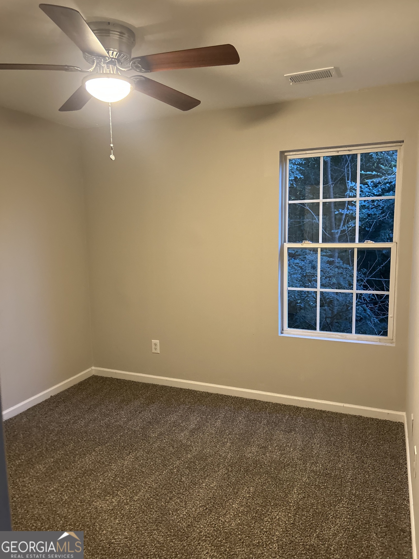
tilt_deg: -7.7
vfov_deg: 67.3
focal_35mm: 26
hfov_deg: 53.1
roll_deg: +1.4
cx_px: 210
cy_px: 280
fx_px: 420
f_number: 1.5
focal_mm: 5.7
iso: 640
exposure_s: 1/30
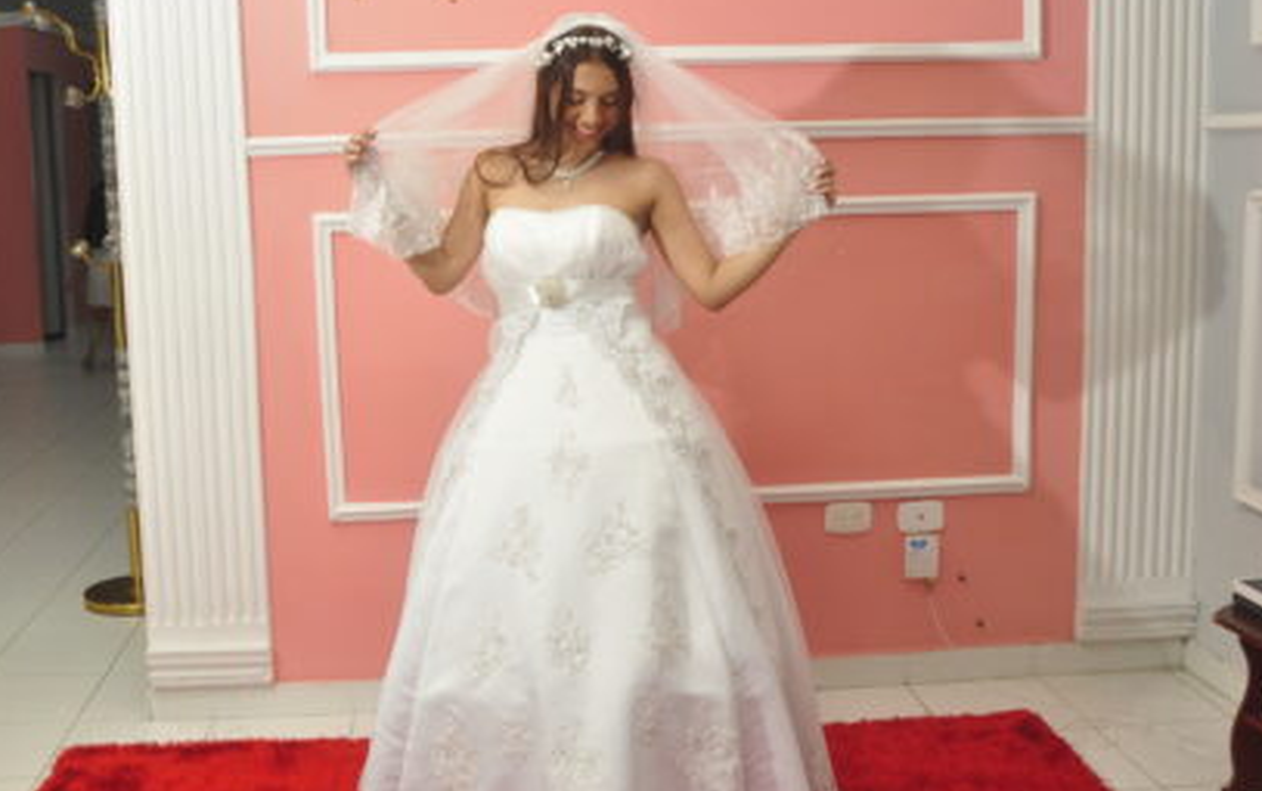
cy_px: 352
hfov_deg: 23.0
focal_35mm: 90
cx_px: 515
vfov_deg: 14.5
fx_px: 3098
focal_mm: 40
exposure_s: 1/125
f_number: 5
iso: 400
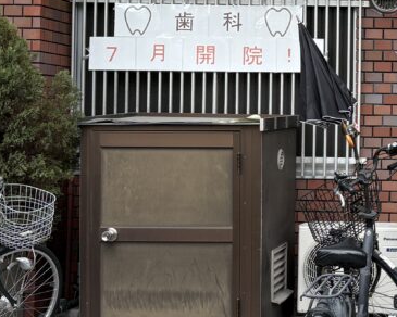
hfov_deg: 20.0
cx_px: 495
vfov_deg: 17.2
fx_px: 1046
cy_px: 109
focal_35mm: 89
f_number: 1.6
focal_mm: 5.96
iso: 50
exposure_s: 1/601
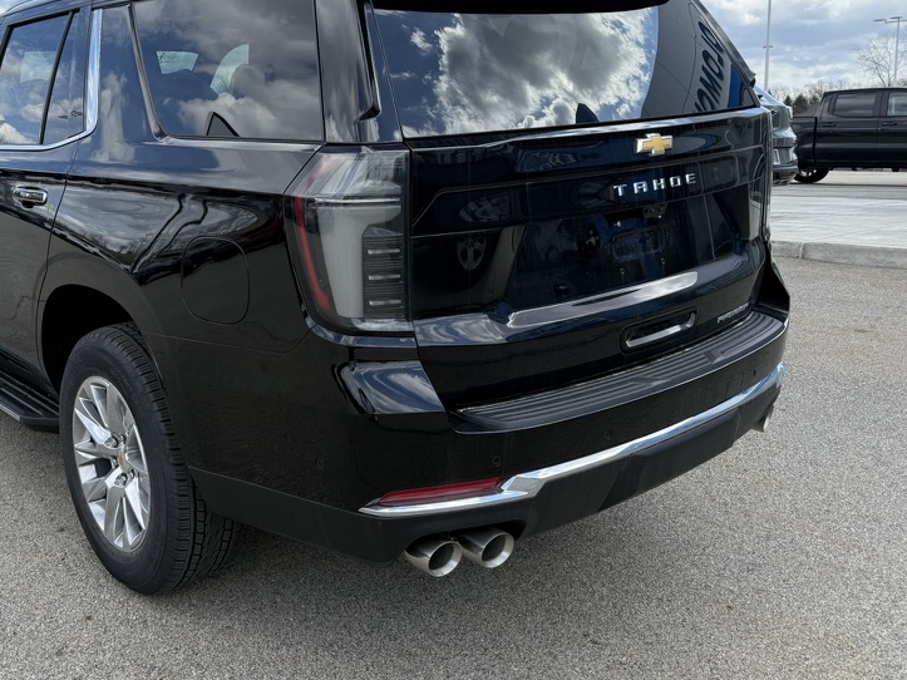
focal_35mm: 34
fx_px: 891
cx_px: 280
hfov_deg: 52.6
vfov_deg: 41.4
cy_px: 245
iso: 100
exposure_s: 1/2703
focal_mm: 6.76
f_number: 1.78
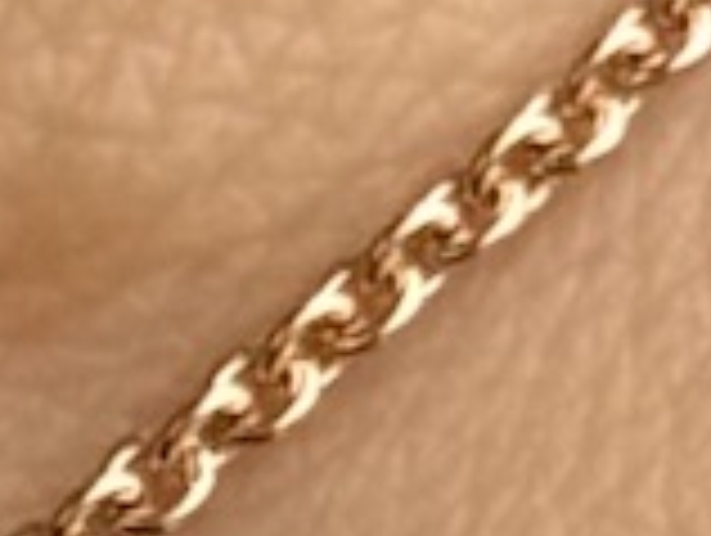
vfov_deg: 3.1
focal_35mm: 485
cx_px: -806
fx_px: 9977
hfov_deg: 4.0
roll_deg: -1.0
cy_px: 842
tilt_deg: -24.9
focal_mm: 6.76
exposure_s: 1/60
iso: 125
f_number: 1.78
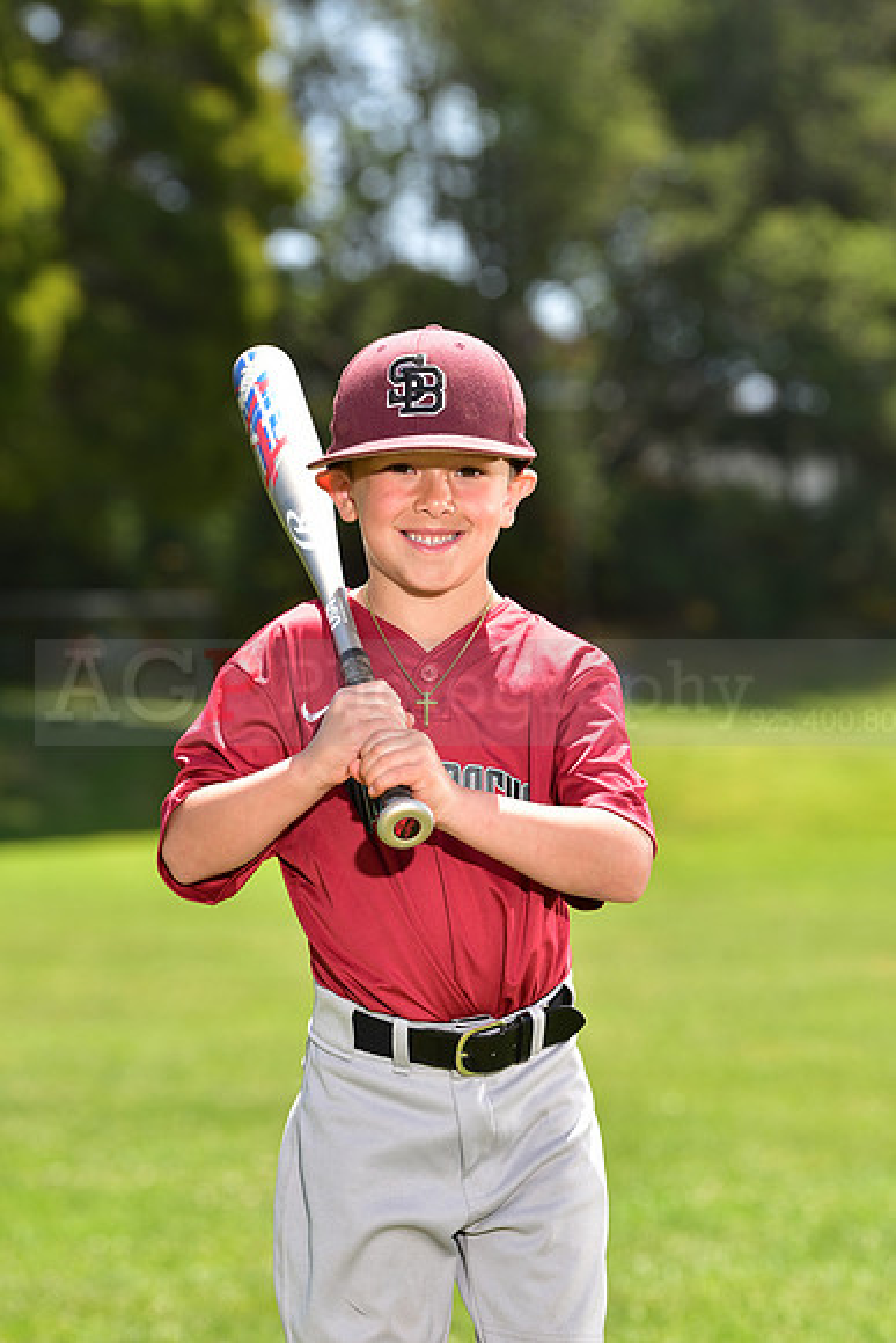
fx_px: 5223
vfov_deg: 14.7
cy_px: 672
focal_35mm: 140
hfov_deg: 9.8
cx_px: 448
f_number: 5
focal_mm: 140
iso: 80
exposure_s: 1/200
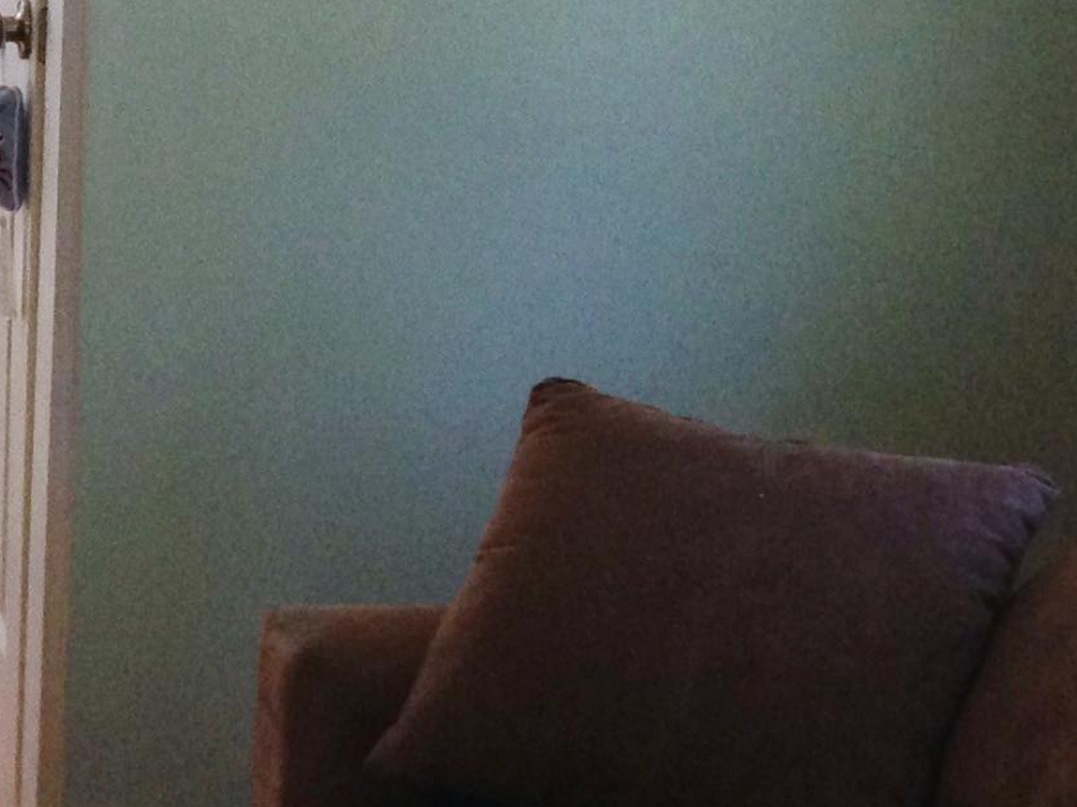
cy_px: 49
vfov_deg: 12.4
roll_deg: +1.7
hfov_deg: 14.9
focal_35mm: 118
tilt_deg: -5.9
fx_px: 3671
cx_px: -773
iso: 80
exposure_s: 1/120
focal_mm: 4.12
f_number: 2.4
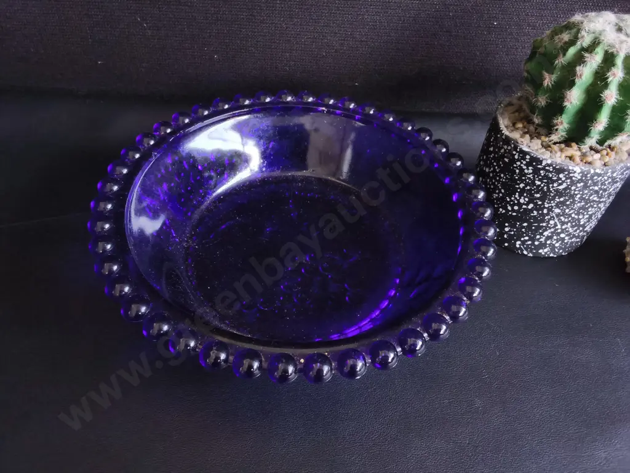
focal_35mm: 27
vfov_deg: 51.4
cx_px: 315
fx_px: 491
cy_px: 236
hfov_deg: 65.3
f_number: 2
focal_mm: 2.87
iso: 320
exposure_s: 1/60
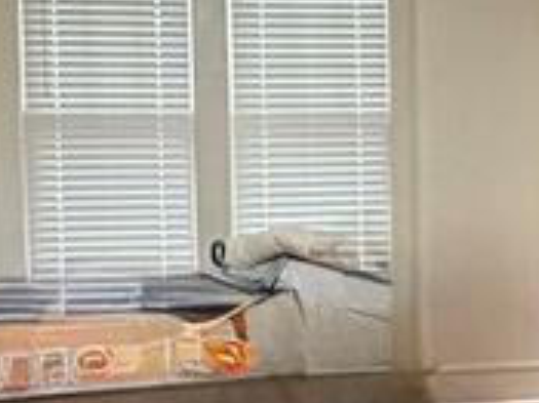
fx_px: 1276
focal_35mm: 82
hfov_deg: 23.3
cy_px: 234
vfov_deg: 18.0
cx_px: 471
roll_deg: +0.7
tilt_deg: -3.0
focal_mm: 2.22
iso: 500
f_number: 2.2
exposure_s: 1/60
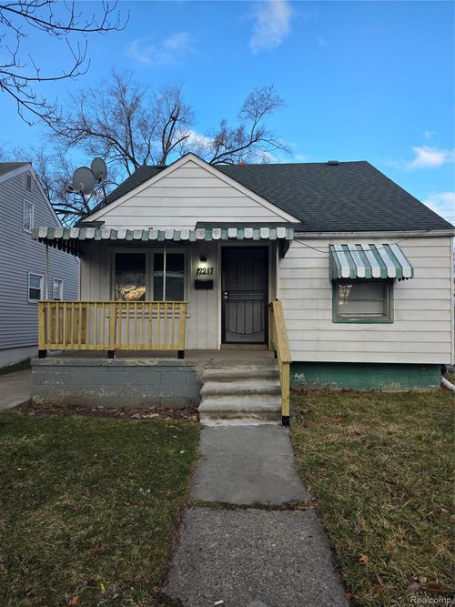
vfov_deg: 73.9
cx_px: 228
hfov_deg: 58.9
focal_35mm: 23
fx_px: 403
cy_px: 304
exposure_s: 1/1457
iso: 80
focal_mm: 6.3
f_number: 1.7
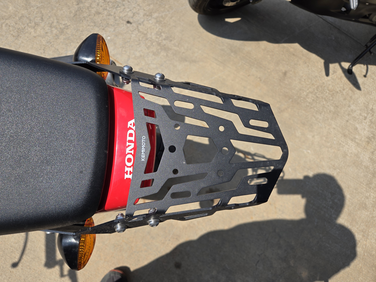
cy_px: 141
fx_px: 250
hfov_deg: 73.9
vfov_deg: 58.9
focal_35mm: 23
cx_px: 188
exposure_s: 1/2302
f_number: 1.8
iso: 25
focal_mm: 5.4
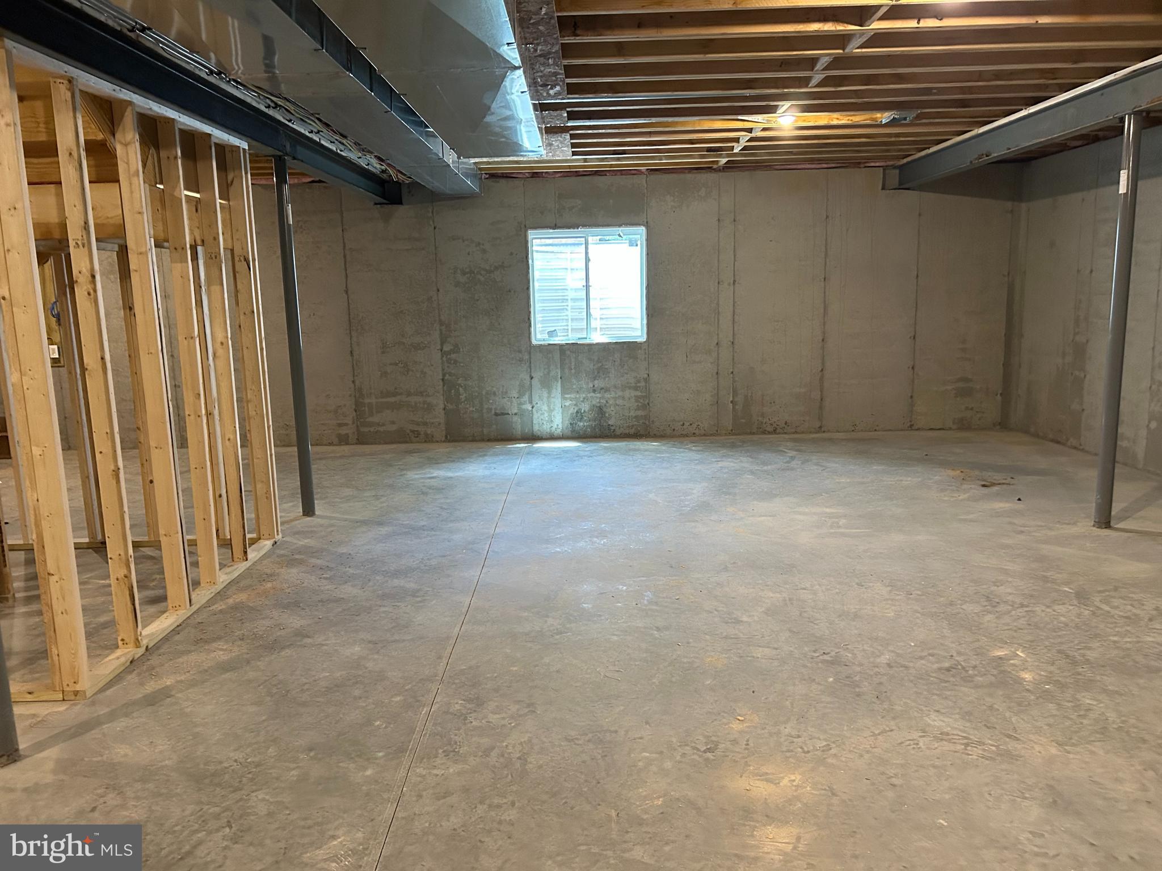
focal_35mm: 26
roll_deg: +1.5
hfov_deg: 67.3
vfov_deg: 53.1
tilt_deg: -9.2
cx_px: 581
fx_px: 873
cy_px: 436
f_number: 1.5
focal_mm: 5.7
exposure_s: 1/60
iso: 500
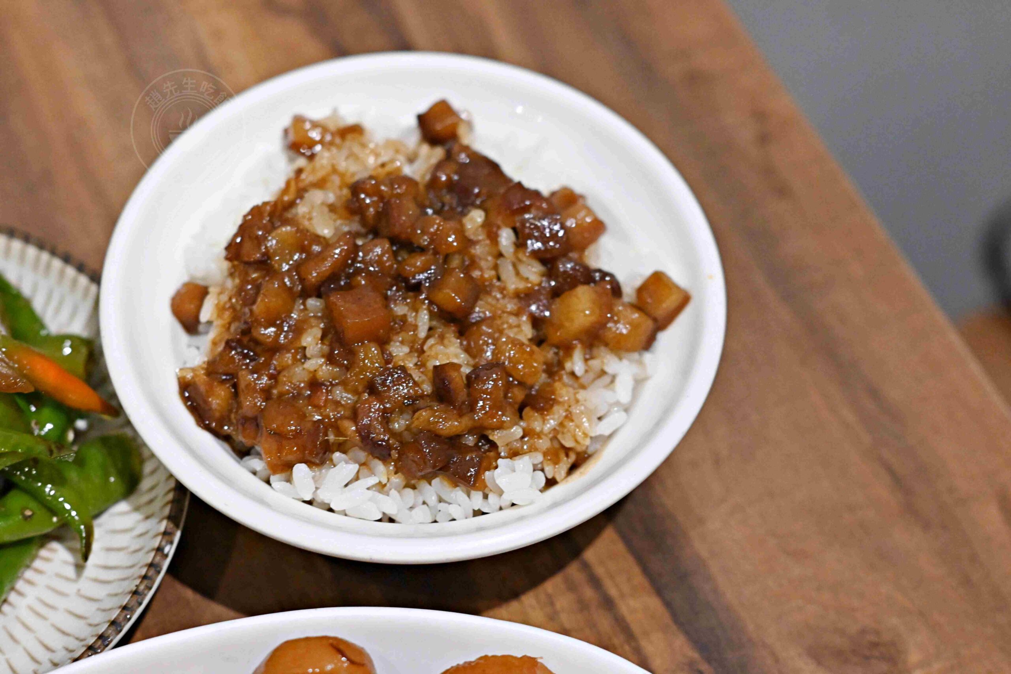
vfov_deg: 18.2
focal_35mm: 75
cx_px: 506
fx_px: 2106
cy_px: 337
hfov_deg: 27.0
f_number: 3.2
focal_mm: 50
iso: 3200
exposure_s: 1/200
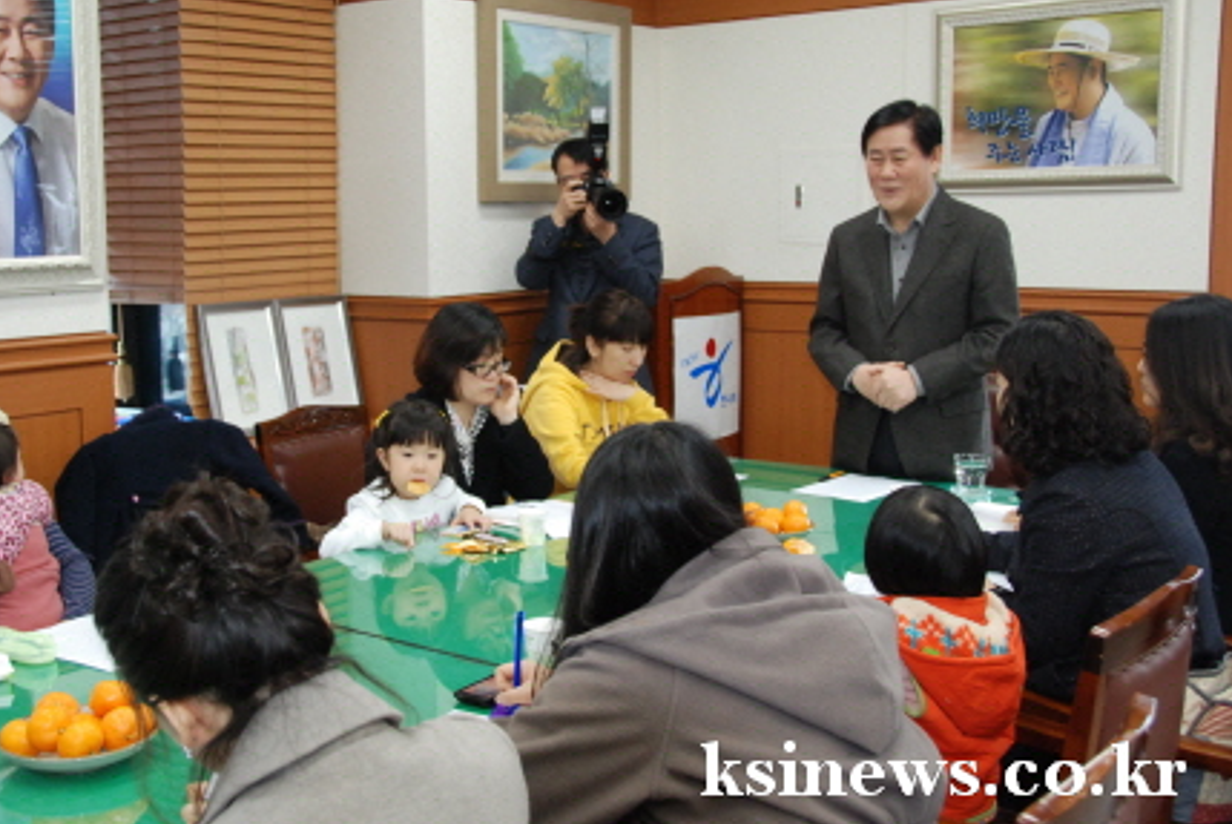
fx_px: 1439
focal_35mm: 42
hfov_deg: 46.3
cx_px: 554
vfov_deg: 32.0
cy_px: 383
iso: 800
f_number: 5
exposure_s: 1/60
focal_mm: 24
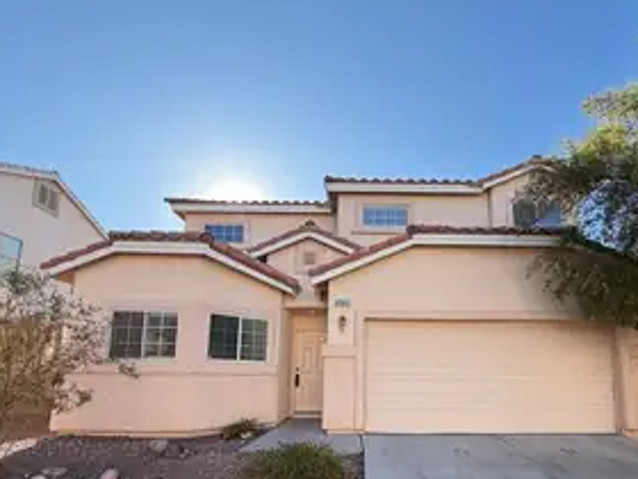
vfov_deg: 64.1
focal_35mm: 20
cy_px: 324
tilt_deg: +9.3
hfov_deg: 81.1
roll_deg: -0.3
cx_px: 369
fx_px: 369
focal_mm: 2.22
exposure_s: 1/502
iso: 40
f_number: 2.2
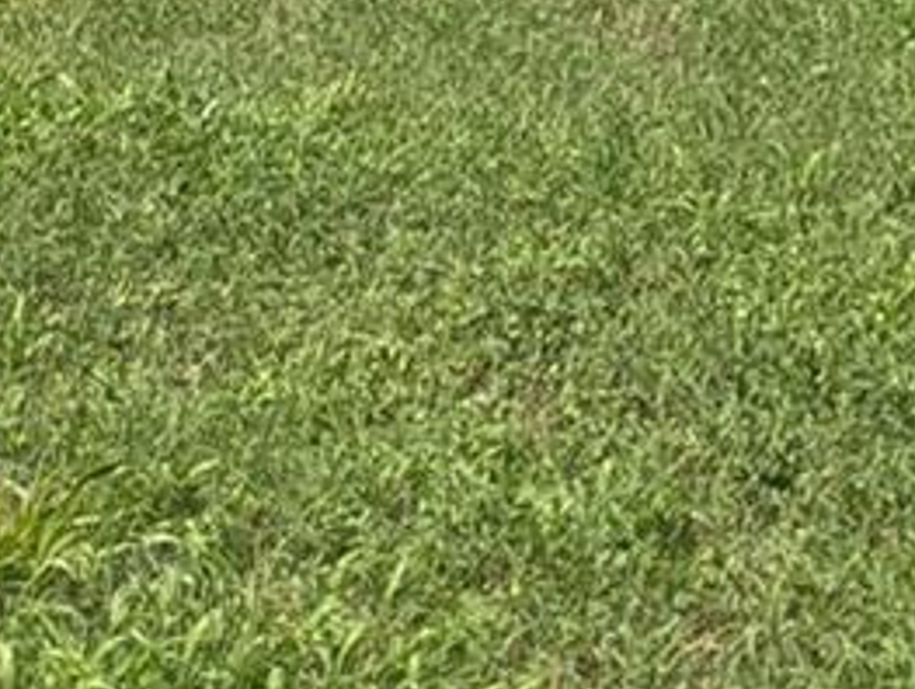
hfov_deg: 20.3
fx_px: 2462
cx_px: 939
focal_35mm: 93
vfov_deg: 11.5
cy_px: -1197
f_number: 1.95
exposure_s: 1/907
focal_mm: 2.23
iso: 42
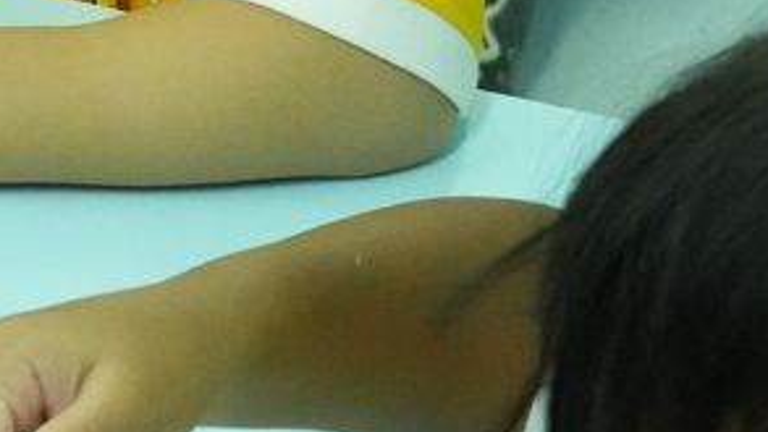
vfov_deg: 4.9
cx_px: -499
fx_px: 5032
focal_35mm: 247
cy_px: -338
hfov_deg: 8.5
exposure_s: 1/250
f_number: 5
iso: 10000
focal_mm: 41
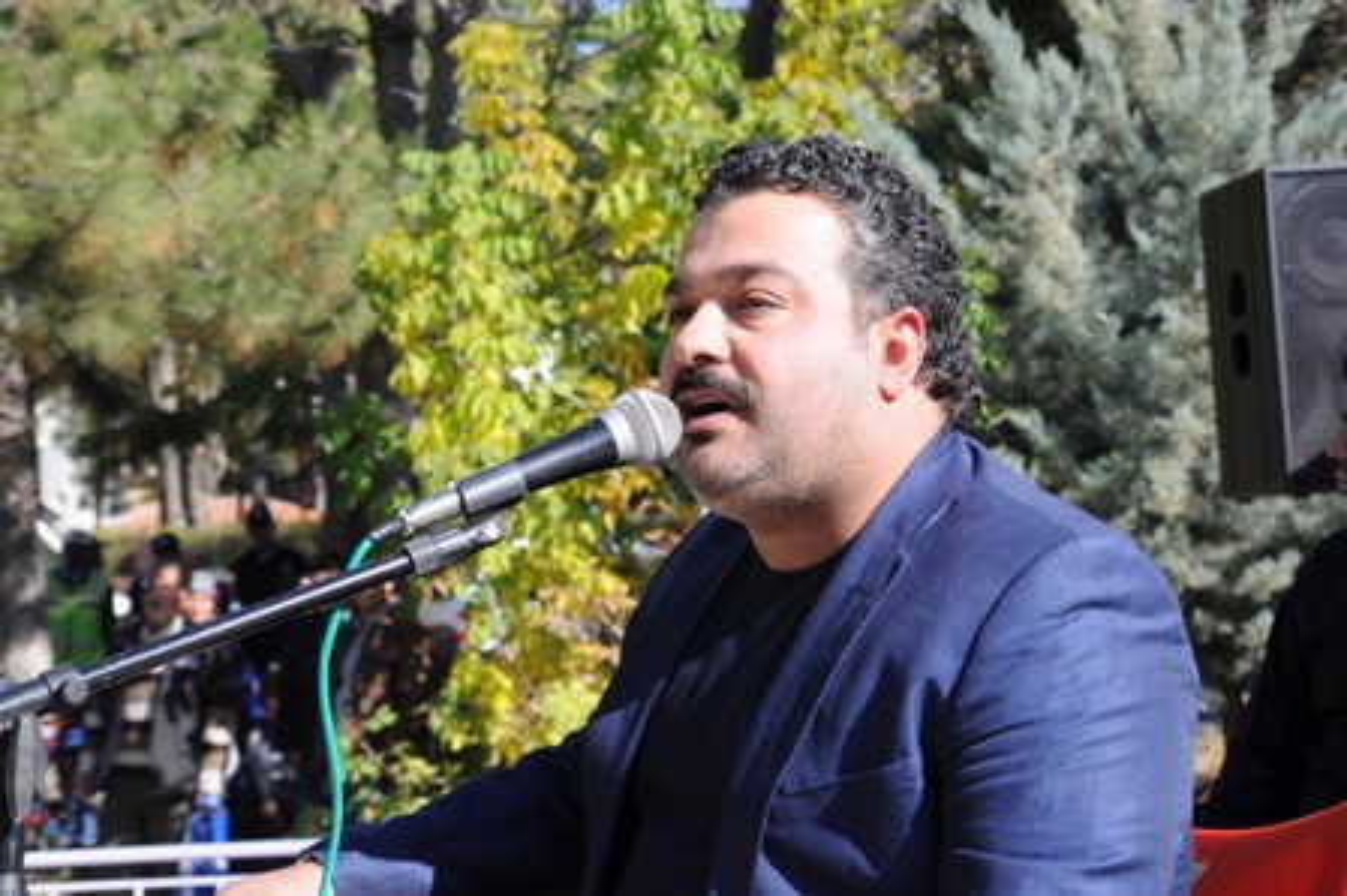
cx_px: 674
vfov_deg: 18.2
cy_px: 448
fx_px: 2804
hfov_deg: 27.0
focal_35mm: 75
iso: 200
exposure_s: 1/320
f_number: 8
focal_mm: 50
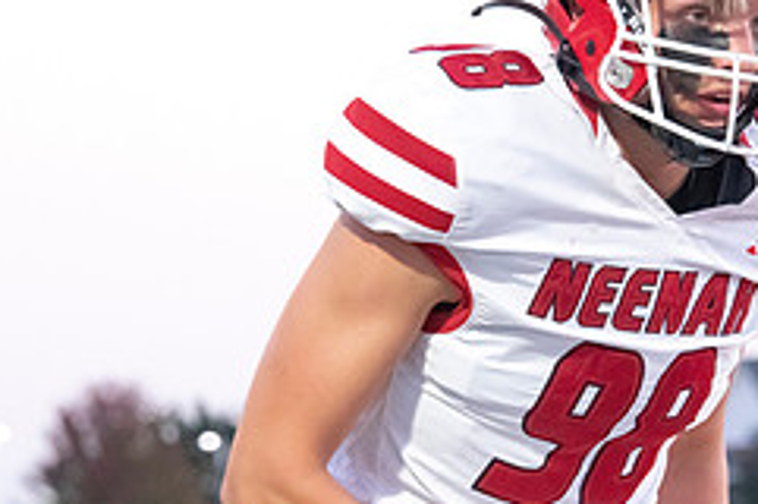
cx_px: 491
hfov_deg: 5.0
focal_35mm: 410
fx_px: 8621
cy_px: 354
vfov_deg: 3.3
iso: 10000
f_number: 7.1
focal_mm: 170
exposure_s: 1/320
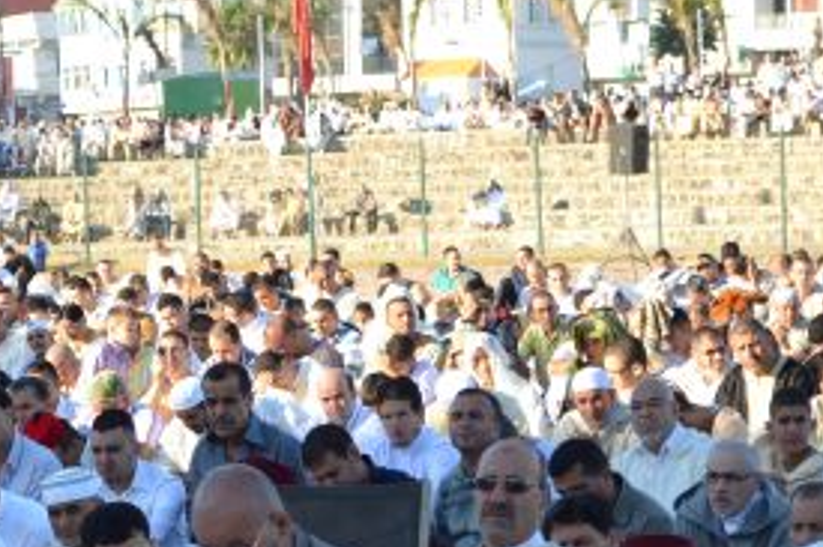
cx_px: 27
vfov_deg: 7.1
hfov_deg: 10.6
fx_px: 4390
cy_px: 430
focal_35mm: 192
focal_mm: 55
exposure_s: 1/160
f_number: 6.3
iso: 100
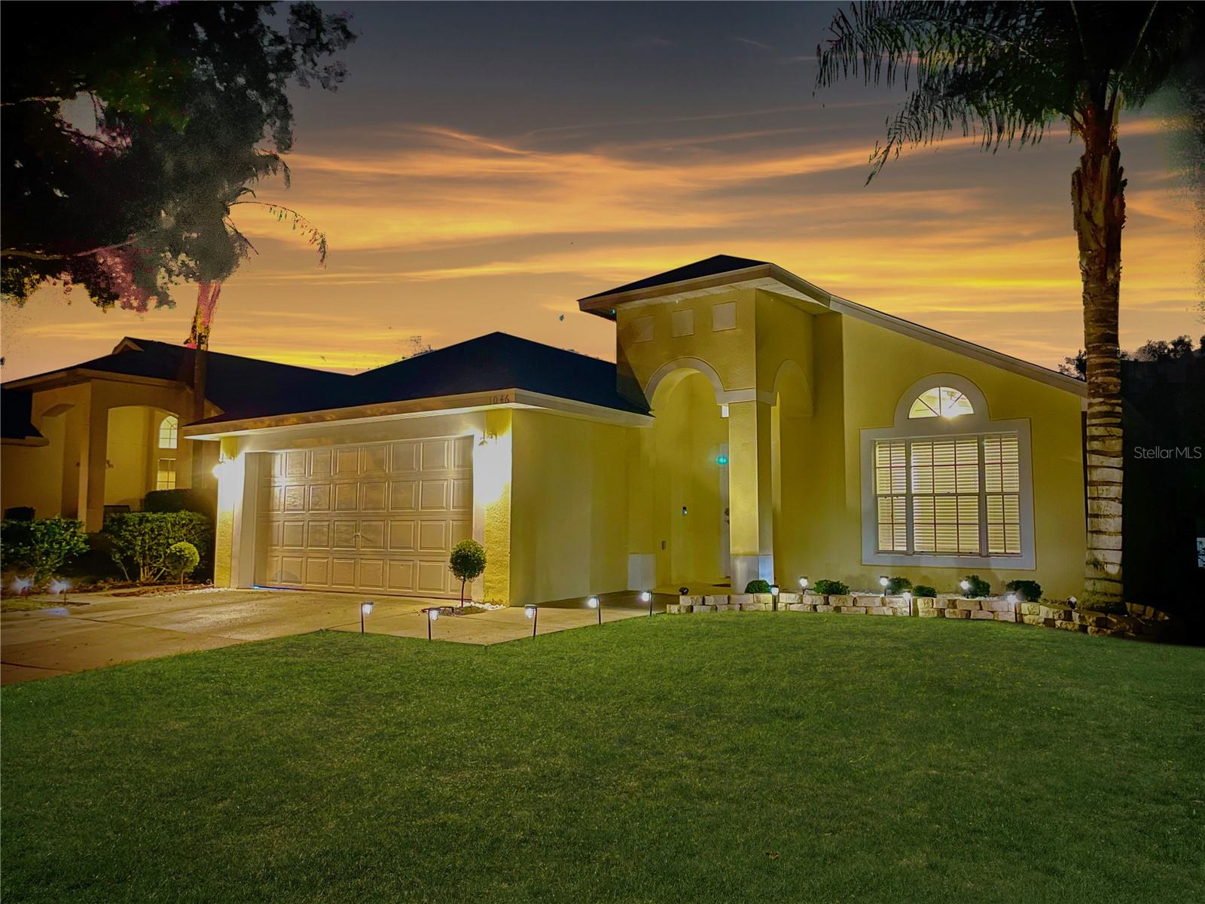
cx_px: 602
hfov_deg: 67.3
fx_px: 905
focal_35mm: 26
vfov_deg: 53.1
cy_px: 452
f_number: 1.6
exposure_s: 1/7
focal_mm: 4.2
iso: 500
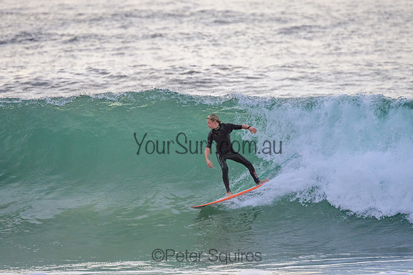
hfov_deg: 3.4
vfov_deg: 2.3
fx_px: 6879
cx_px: 206
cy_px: 138
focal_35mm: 600
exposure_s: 1/2500
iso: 900
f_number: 5.6
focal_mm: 400
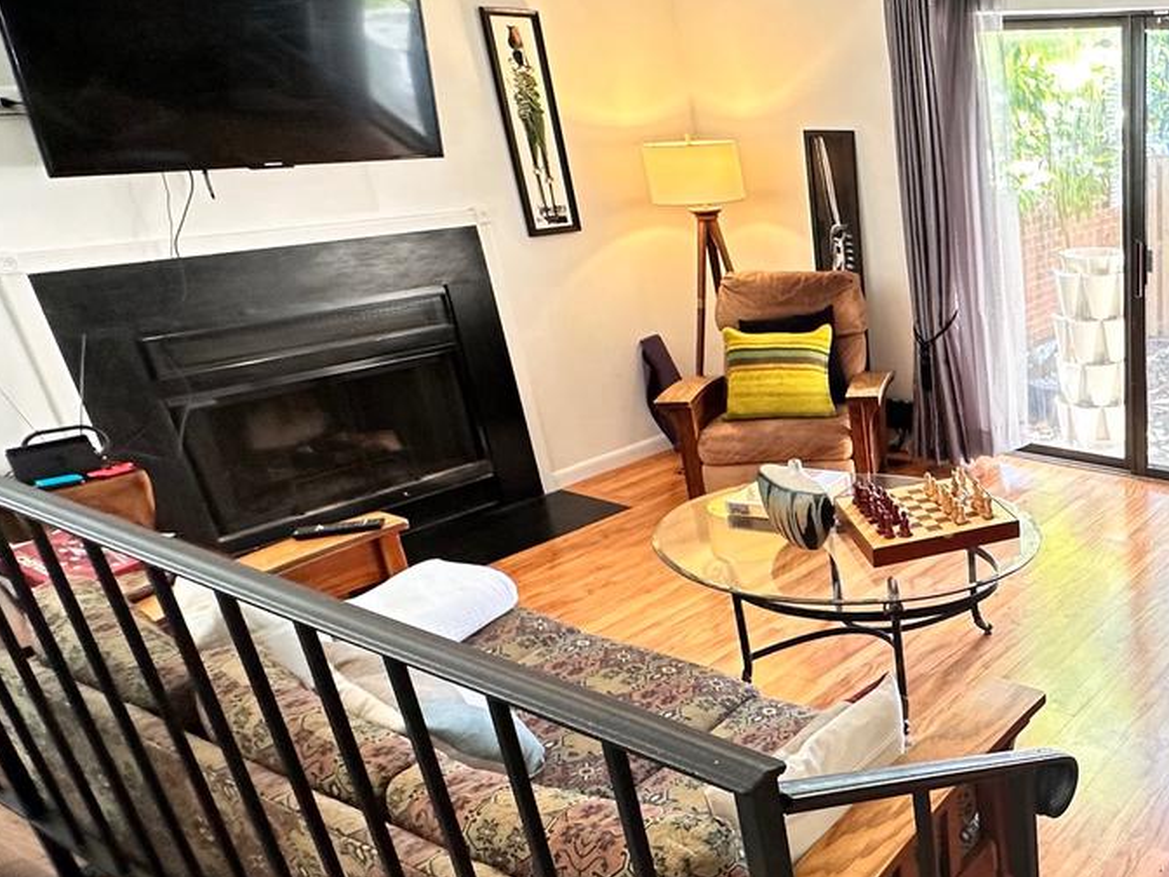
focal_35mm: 30
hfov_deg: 49.4
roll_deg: -0.7
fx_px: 1013
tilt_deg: -22.3
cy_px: 517
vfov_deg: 46.6
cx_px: 1159
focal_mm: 2.22
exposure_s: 1/60
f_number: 2.2
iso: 200
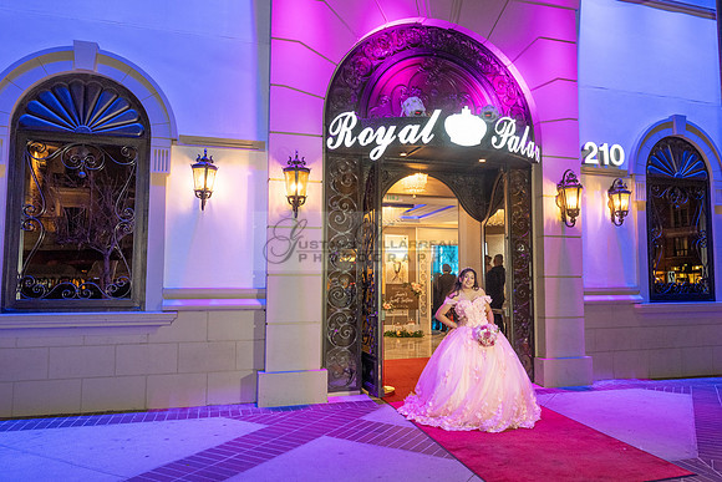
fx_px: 549
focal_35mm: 27
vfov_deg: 47.4
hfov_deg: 66.4
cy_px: 239
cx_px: 412
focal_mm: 24
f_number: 4.5
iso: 1600
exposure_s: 1/125
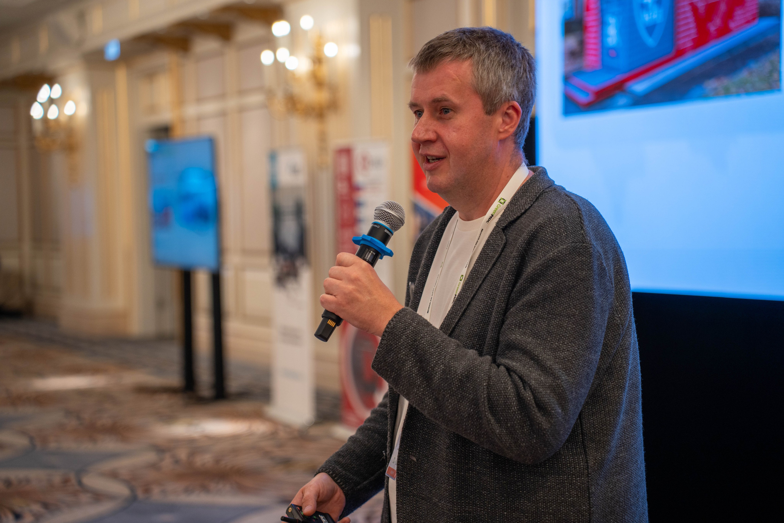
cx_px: 392
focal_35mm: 75
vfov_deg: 18.2
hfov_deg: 27.0
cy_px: 262
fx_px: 1633
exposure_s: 1/200
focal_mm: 75
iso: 400
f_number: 2.8
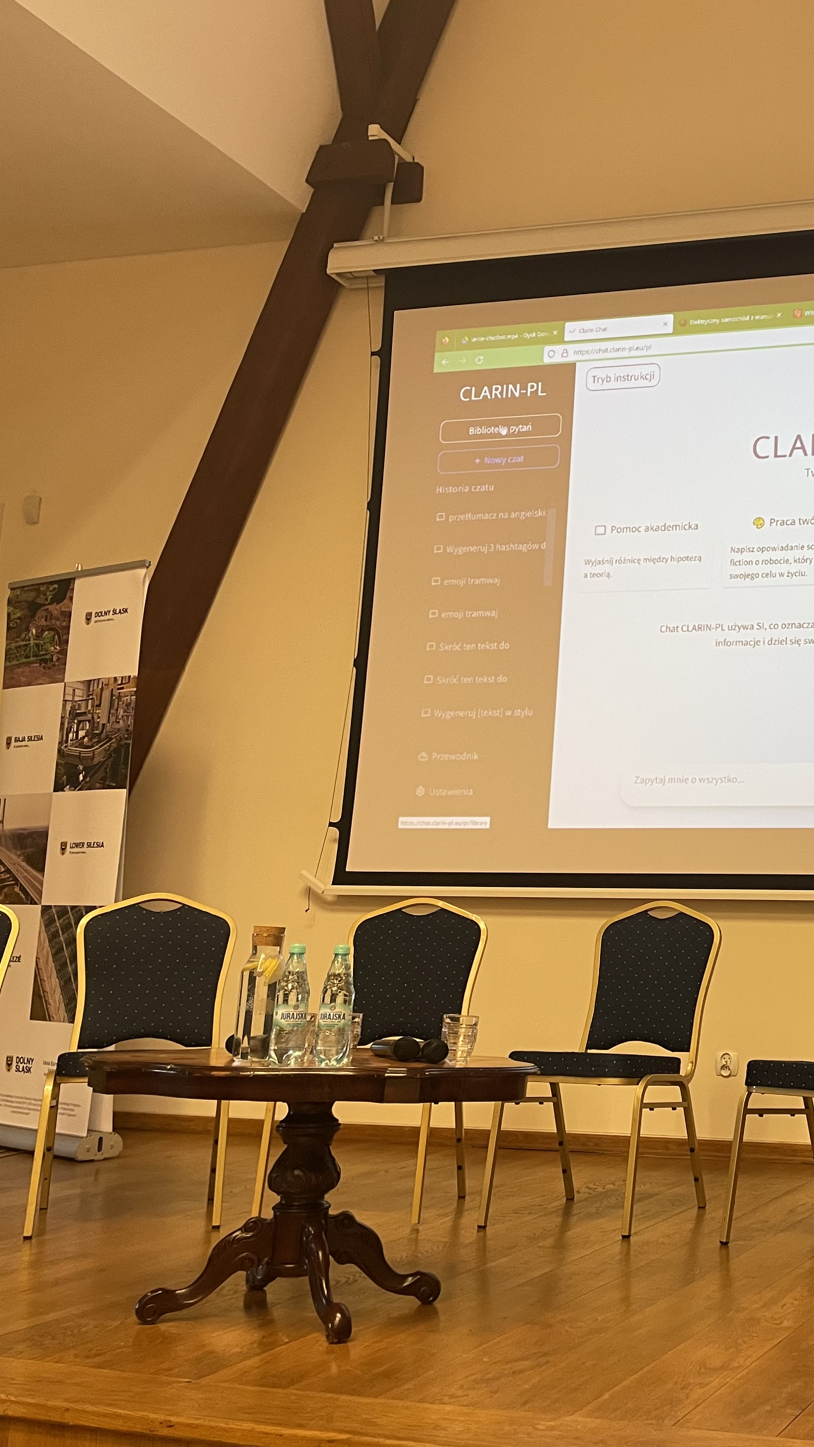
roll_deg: -0.8
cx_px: 926
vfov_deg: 51.6
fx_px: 1496
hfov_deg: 27.5
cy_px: 702
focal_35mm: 39
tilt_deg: +9.0
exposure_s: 1/50
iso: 80
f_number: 1.6
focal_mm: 4.2
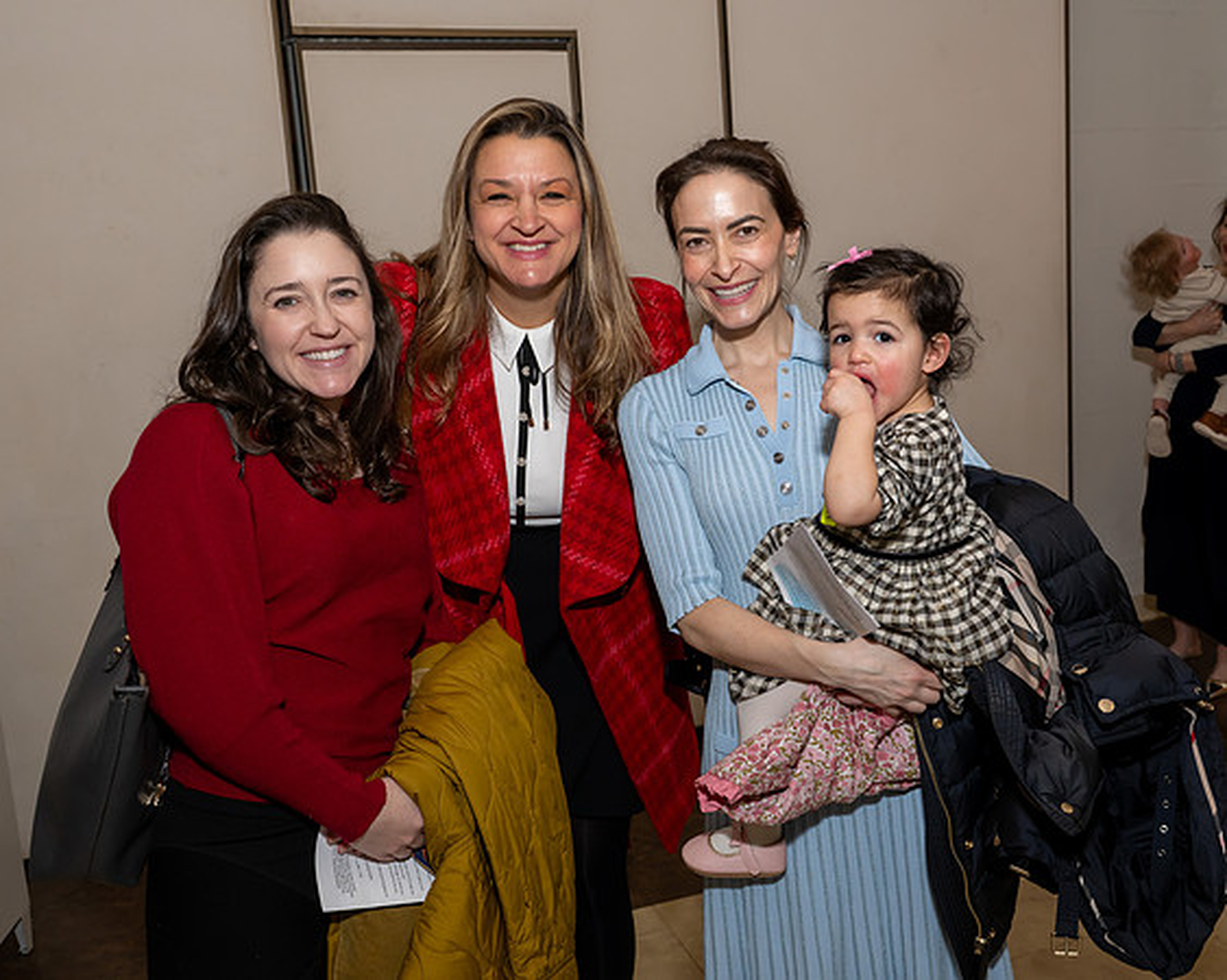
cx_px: 701
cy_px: 455
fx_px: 1290
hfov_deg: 50.7
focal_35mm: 36
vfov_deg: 41.6
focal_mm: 29
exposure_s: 1/250
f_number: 8
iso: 640
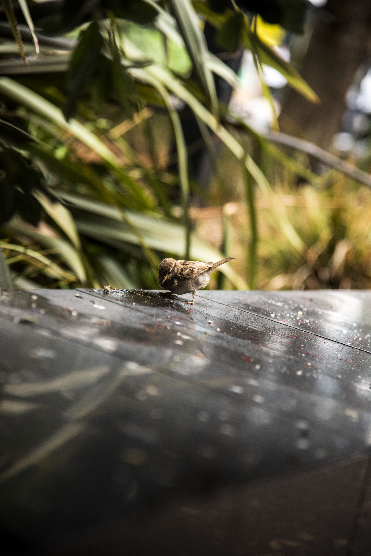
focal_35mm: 120
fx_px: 1853
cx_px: 186
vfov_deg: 17.1
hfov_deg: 11.4
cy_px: 278
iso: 450
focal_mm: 120
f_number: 4
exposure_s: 1/125
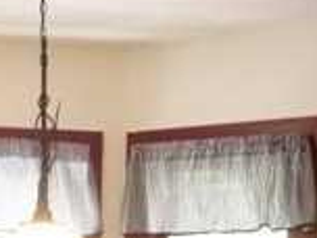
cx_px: 56
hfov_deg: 18.5
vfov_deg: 12.7
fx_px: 962
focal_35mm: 105
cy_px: 436
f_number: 2.8
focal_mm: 4.4
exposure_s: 1/30
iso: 640
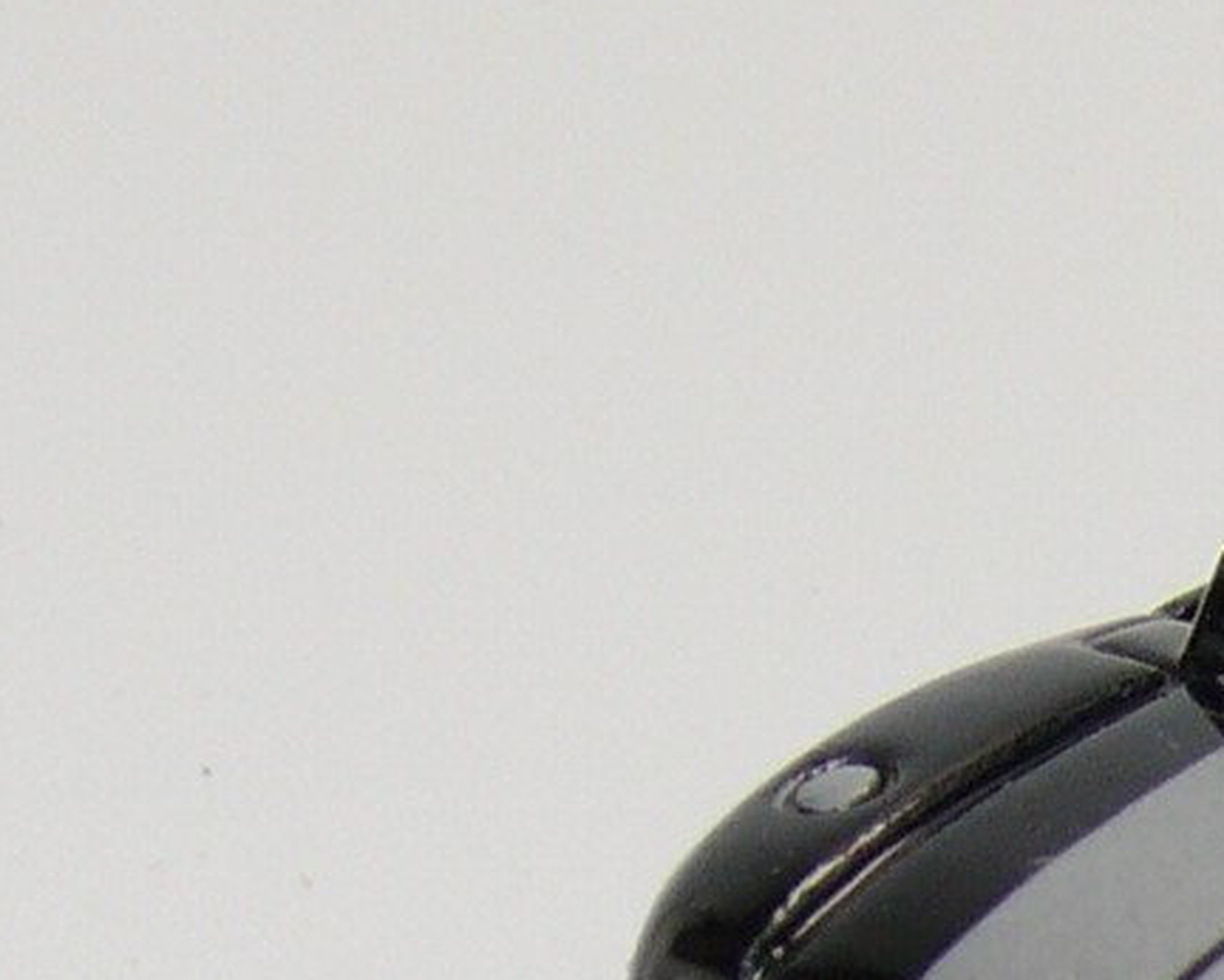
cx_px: 2100
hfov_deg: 4.2
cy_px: 555
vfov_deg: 3.4
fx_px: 16490
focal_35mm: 455
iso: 100
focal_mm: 15.1
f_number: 4
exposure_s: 1/30
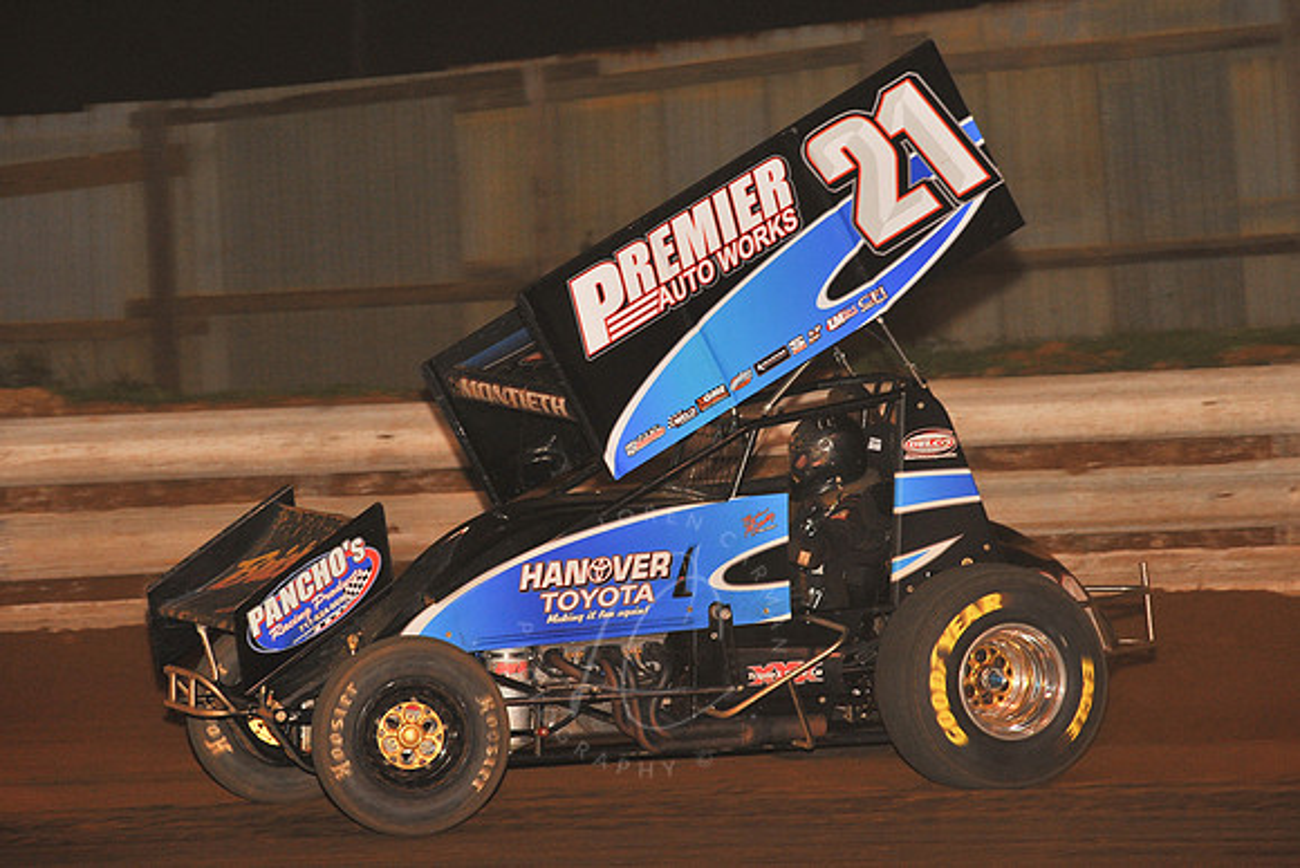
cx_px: 650
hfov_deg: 12.1
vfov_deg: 8.1
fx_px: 6140
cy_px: 434
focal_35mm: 170
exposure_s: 1/320
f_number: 6.3
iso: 1000
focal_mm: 170
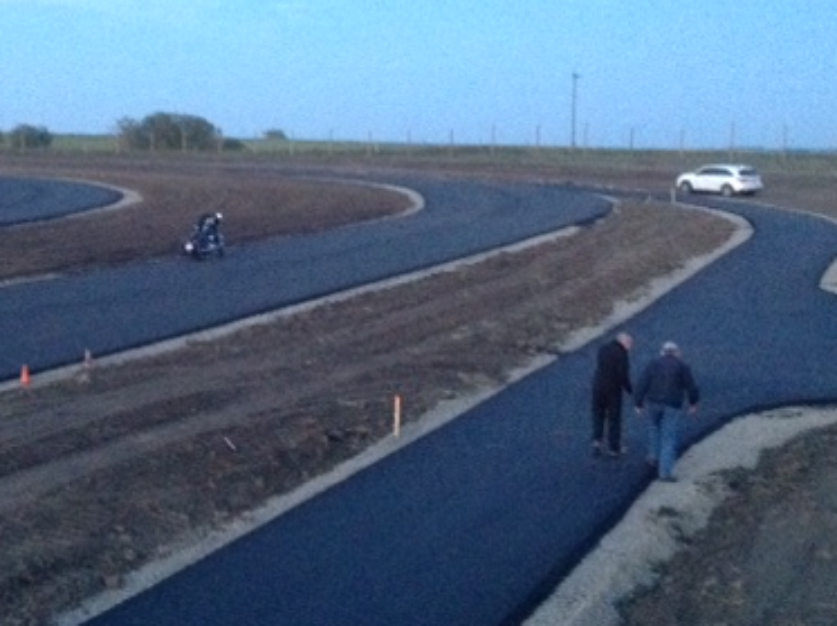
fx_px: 1449
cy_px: 256
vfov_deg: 24.3
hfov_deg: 31.9
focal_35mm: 60
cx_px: 254
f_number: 2.4
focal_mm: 4.28
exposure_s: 1/15
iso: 800
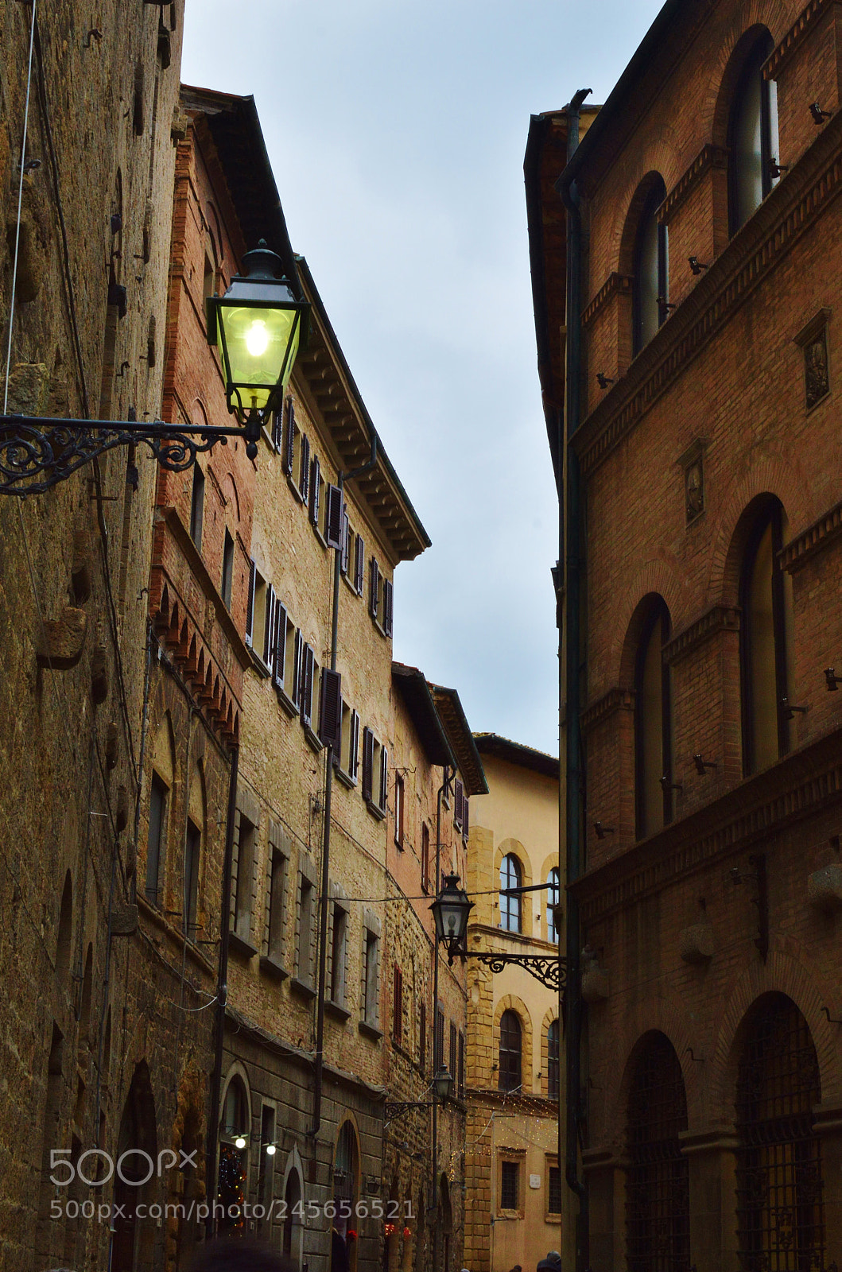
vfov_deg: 36.9
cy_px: 636
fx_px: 1904
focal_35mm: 54
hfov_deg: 24.9
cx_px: 421
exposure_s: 1/50
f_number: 14
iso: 400
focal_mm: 36
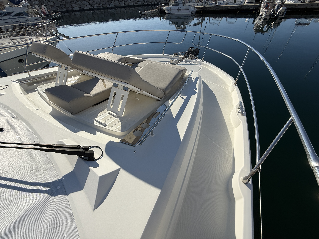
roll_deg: +3.9
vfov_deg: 85.7
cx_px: 160
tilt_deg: -43.8
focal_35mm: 14
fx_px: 129
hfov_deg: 102.1
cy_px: 120
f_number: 2.2
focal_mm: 2.22
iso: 50
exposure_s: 1/3891
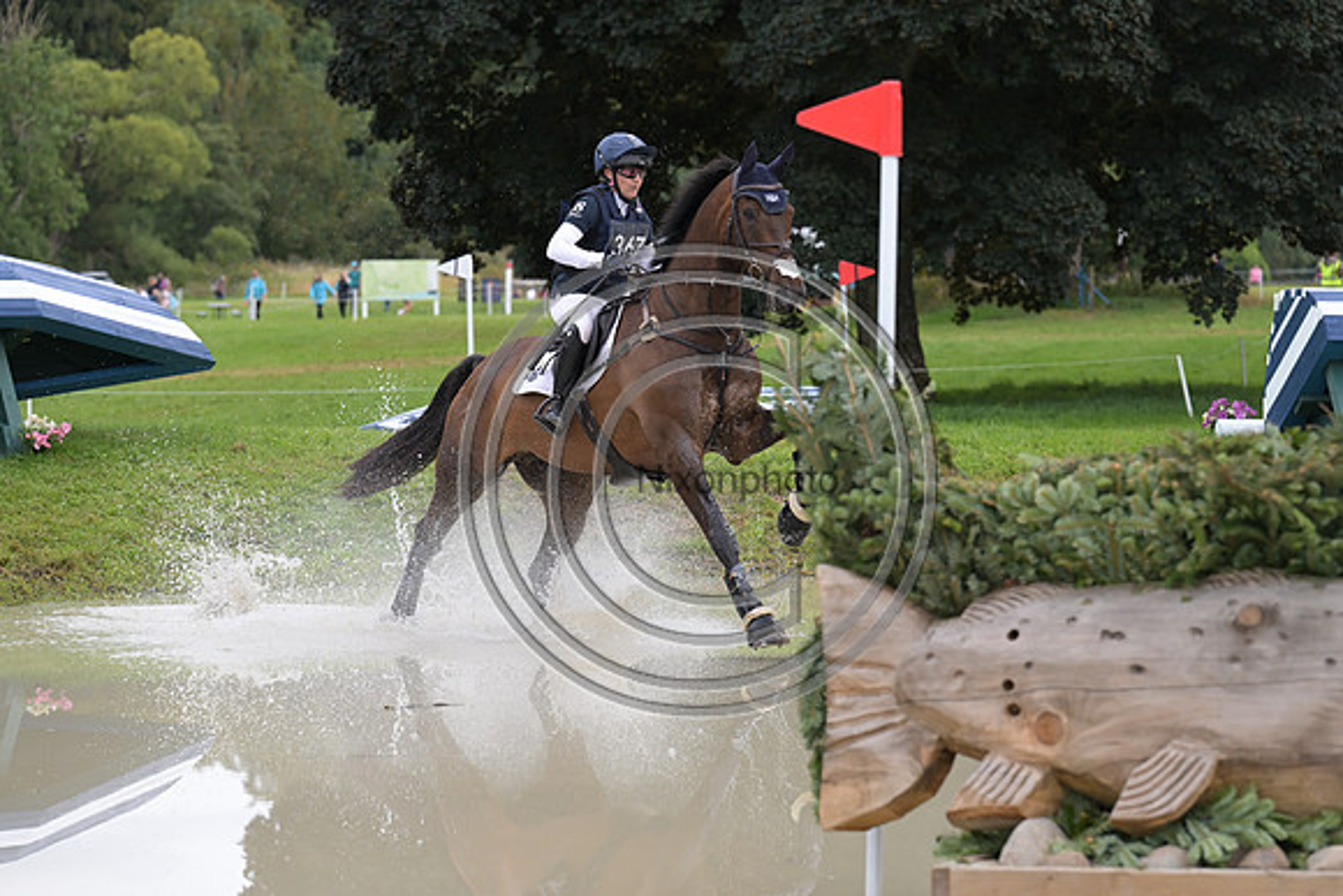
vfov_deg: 9.2
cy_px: 448
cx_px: 672
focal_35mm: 150
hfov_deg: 13.7
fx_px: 5597
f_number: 5.6
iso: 1000
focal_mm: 150
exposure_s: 1/1250
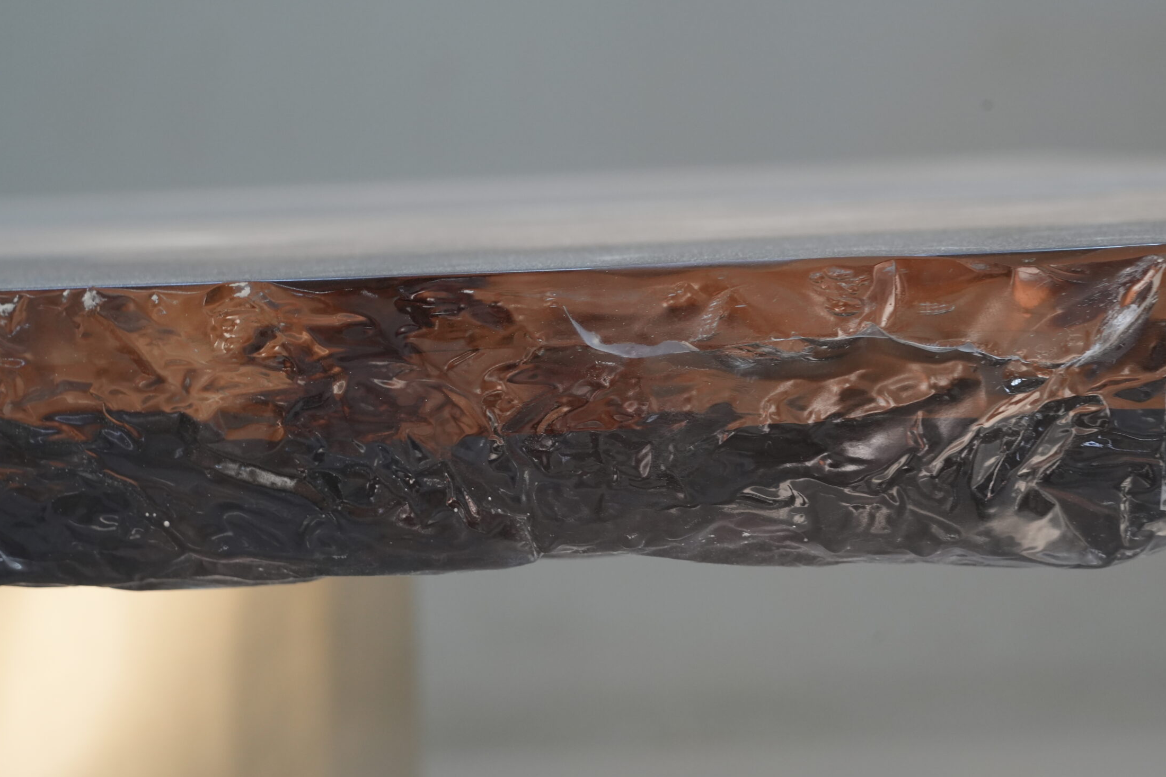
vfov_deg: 21.2
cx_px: 663
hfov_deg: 31.4
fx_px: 2073
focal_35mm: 64
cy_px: 400
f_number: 9
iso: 1600
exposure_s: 1/30
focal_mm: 55
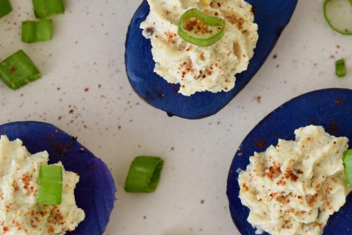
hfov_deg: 7.7
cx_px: 158
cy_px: 158
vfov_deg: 5.2
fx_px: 2600
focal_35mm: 266
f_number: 2.8
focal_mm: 50
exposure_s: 1/200
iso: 200
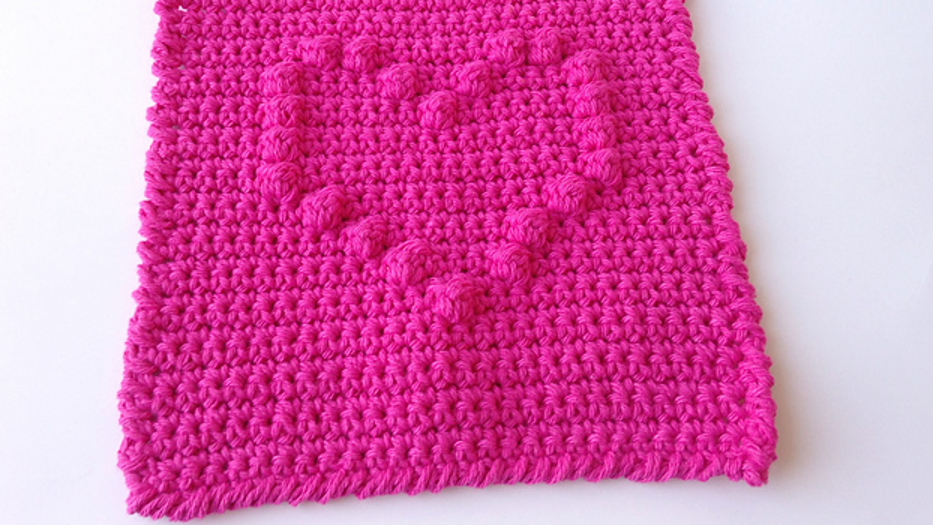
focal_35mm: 37
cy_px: 183
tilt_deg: -68.9
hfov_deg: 54.0
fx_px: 915
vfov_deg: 31.8
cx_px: 460
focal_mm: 4.12
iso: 50
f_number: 2.4
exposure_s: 1/40
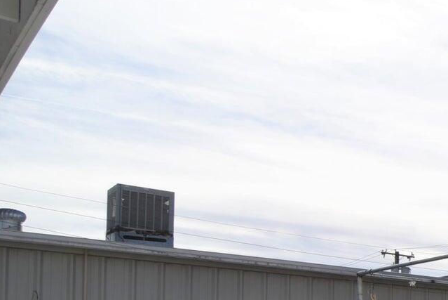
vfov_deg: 21.0
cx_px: 805
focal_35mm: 60
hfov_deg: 21.6
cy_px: 367
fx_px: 747
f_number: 13
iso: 200
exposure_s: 1/640
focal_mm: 16
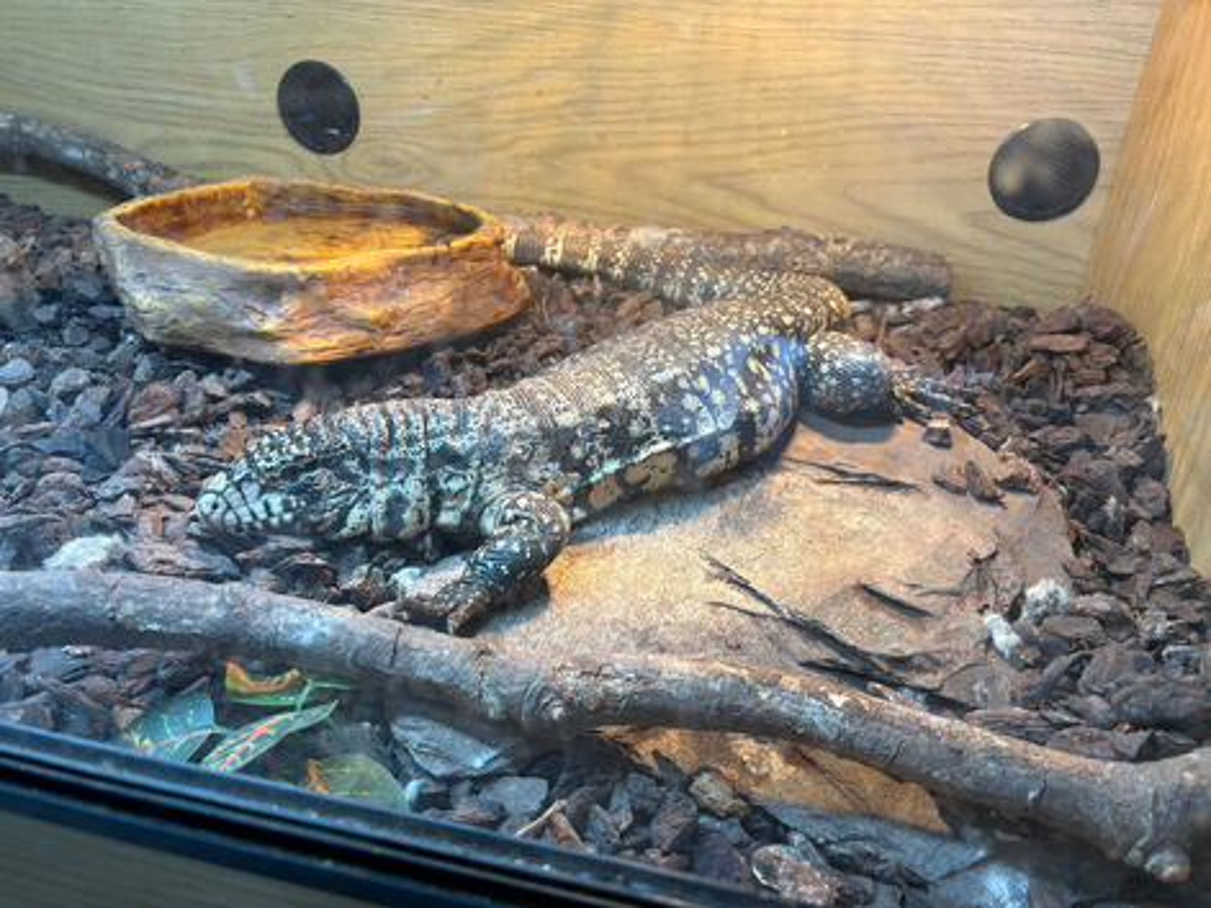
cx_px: 606
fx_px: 909
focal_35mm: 26
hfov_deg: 67.3
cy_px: 454
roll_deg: -2.7
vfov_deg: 53.0
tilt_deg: -29.1
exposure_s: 1/100
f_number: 1.6
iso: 80
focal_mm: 5.96
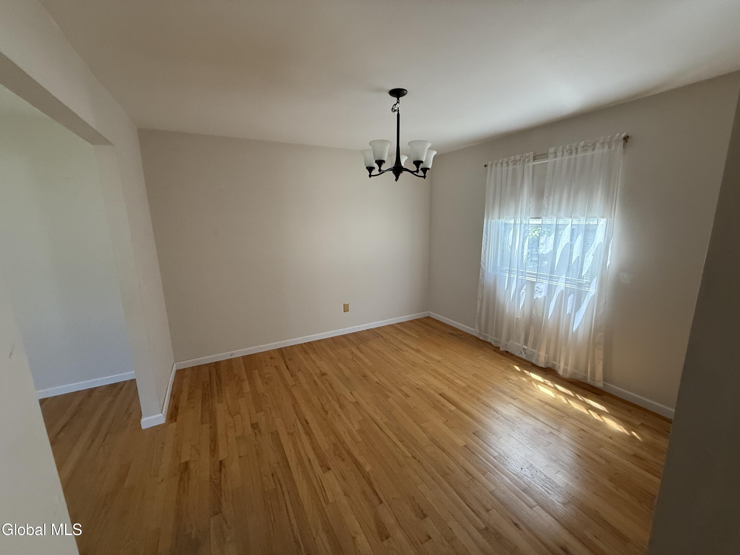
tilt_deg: -10.4
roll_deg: +0.7
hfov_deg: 102.1
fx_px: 299
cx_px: 370
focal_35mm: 14
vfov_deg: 85.7
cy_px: 278
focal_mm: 2.22
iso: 320
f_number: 2.2
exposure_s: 1/99
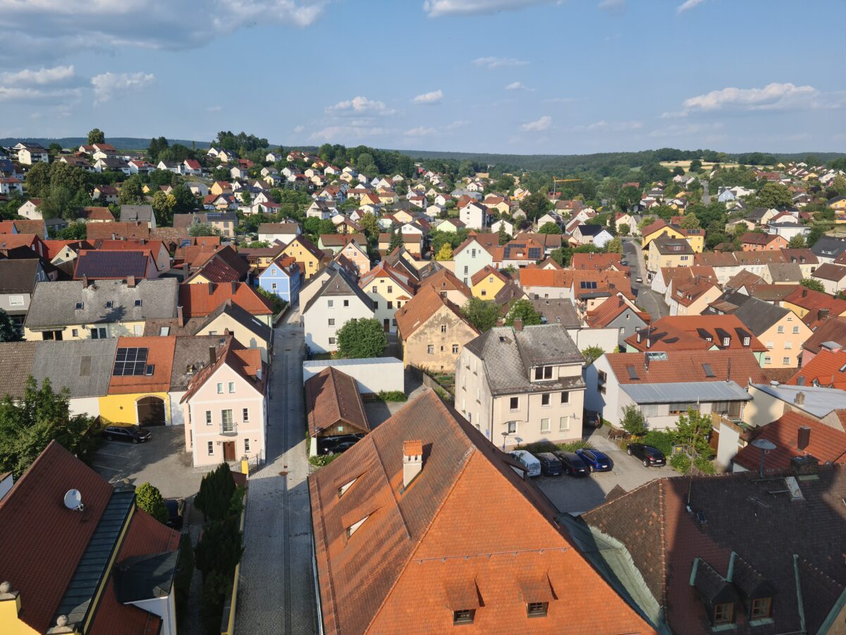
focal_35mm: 27
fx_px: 660
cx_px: 423
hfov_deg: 65.3
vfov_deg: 51.4
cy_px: 318
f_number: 2
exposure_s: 1/884
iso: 25
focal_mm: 5.9
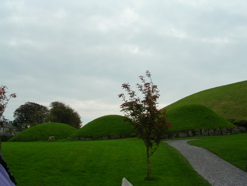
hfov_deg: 49.0
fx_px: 271
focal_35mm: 38
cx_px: 124
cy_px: 93
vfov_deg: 37.7
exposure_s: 1/203
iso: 50
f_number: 5.6
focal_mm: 5.8
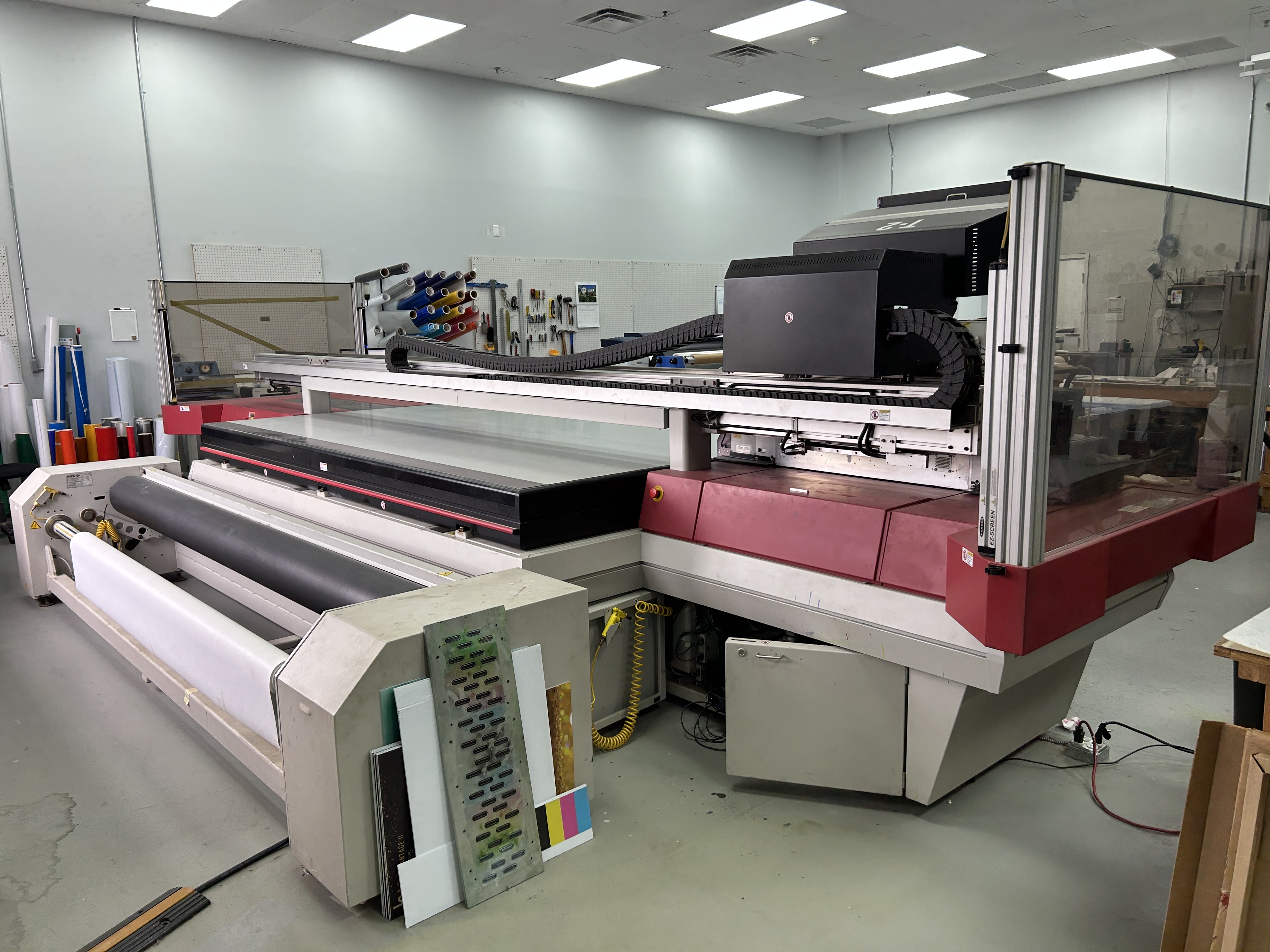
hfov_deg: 67.3
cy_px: 476
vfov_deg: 53.1
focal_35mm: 26
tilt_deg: -10.5
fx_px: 954
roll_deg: +0.8
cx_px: 635
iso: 64
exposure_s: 1/120
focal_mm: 5.7
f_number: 1.5
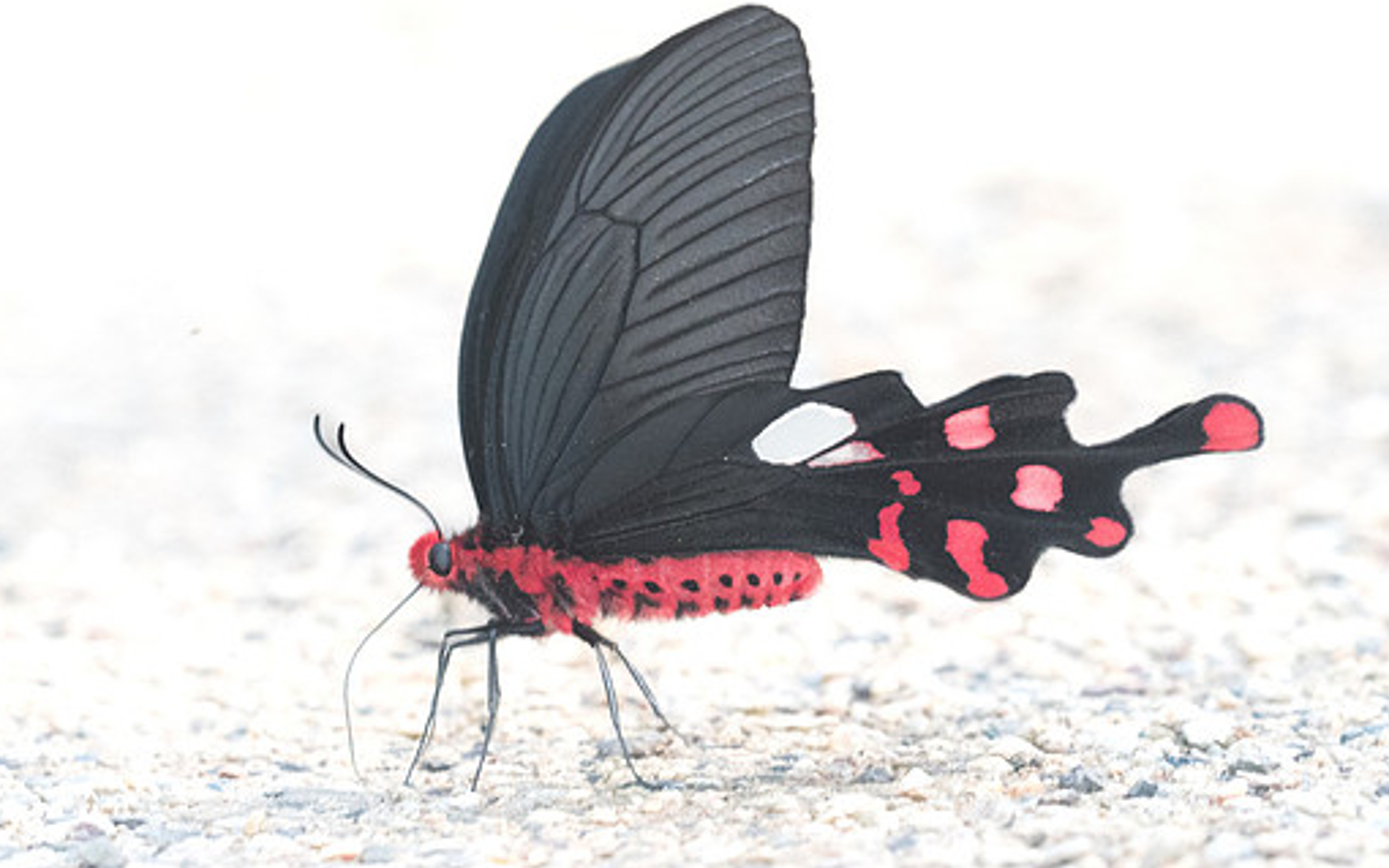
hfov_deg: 4.4
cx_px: 833
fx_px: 17947
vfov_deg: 2.8
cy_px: 508
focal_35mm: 474
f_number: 7.1
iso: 1000
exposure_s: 1/250
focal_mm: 150
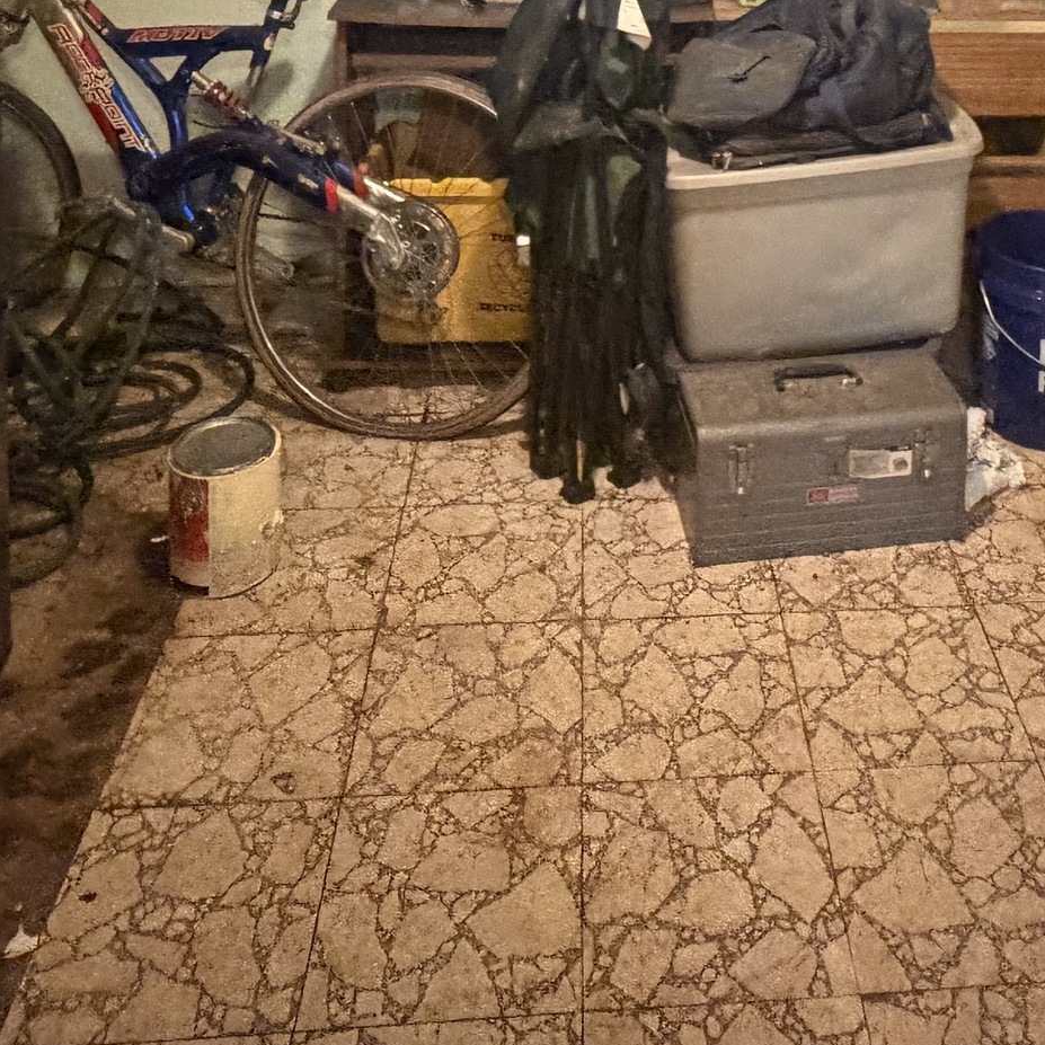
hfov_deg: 40.4
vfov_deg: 32.9
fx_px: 1400
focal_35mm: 41
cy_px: -237
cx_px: 702
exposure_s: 1/40
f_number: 2.2
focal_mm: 2.22
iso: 1000
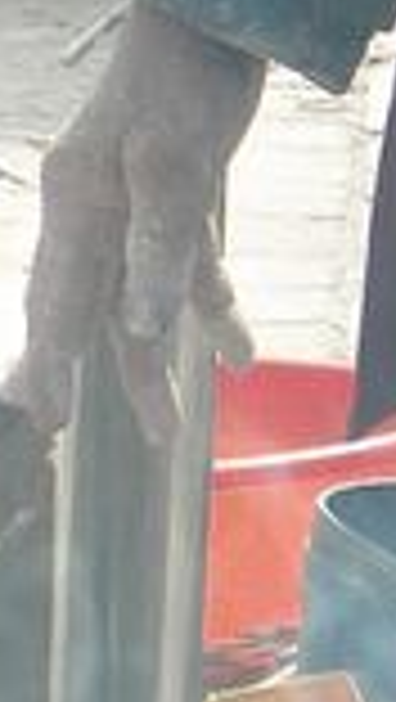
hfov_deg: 1.9
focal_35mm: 635
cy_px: -86
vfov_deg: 3.4
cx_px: -32
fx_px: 11828
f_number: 4
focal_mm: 20.2
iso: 64
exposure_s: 1/200
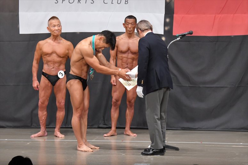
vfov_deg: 6.8
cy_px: 82
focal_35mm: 202
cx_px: 124
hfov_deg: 10.2
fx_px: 1391
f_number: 5.6
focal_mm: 135
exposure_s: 1/400
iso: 6400
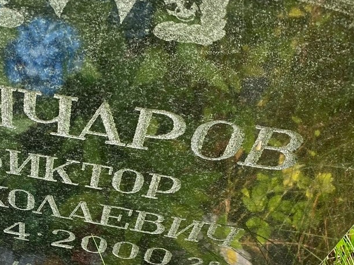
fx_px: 624
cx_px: 37
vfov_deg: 23.7
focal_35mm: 61
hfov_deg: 30.4
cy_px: 207
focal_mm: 4.25
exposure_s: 1/121
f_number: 1.8
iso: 64
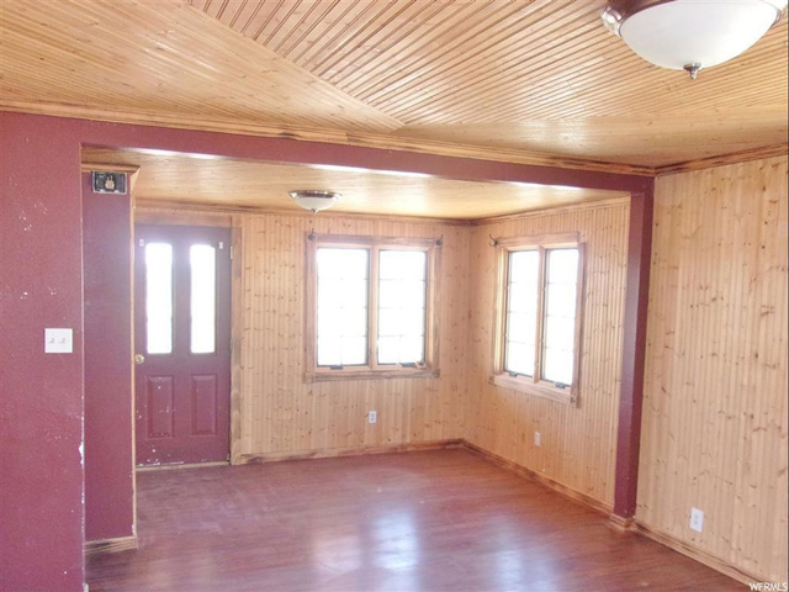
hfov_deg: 65.3
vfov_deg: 51.4
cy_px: 296
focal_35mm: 27
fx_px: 615
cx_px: 394
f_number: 3
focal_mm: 4.9
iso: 243
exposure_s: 1/34
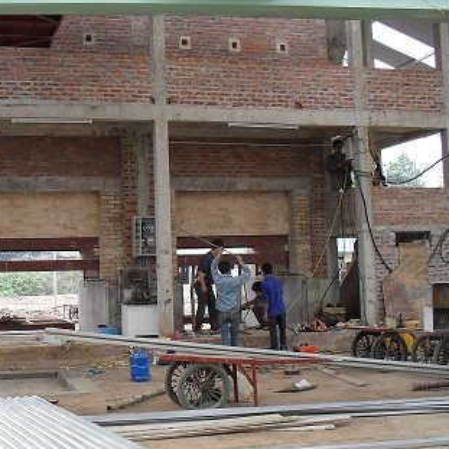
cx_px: 128
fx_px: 748
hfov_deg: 32.9
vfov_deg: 33.4
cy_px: 208
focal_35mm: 51
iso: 160
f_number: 3.2
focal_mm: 6.3
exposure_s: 1/45
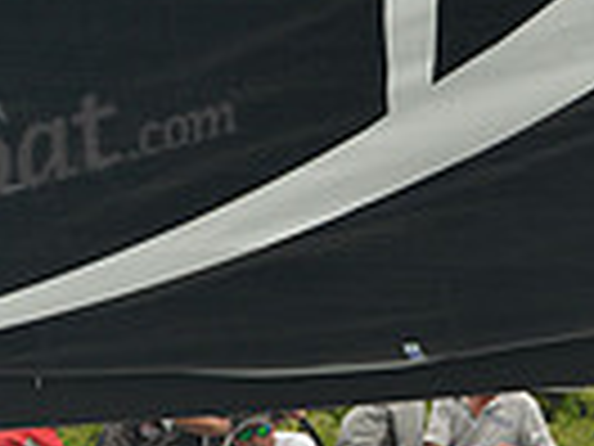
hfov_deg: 4.7
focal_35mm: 421
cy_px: 768
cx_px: 472
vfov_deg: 3.5
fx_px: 7224
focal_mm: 100
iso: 400
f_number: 4.5
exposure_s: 1/1000
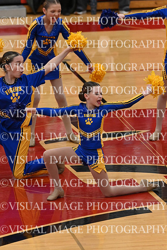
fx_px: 1926
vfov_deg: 7.4
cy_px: 125
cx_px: 84
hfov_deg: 5.0
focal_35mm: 277
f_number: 4
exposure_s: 1/400
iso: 6400
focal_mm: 185
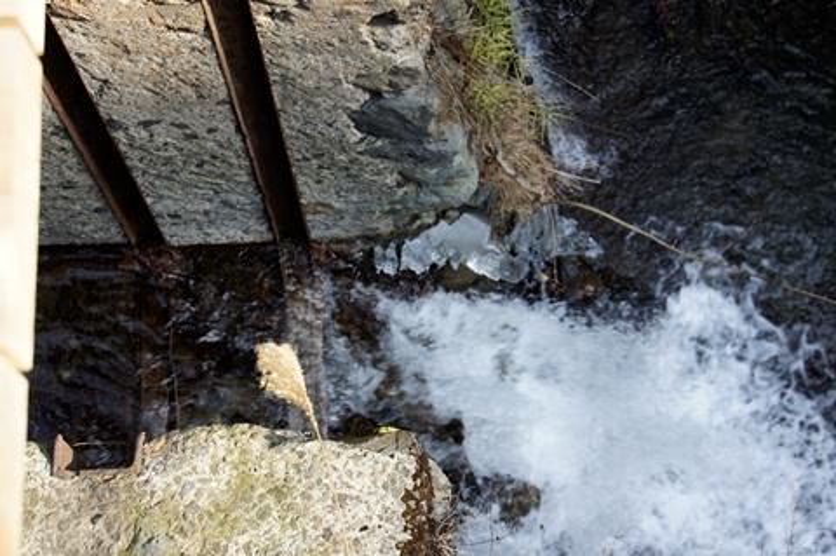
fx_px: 1479
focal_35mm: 64
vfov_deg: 21.3
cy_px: 278
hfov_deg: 31.6
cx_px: 418
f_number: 5
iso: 200
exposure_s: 1/80
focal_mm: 42.5
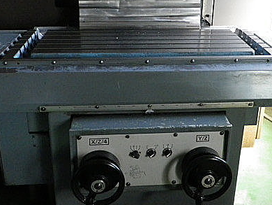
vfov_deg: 34.6
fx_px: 322
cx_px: 153
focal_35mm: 41
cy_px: 59
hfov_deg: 45.7
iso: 400
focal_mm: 4.5
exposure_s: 1/40
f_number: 3.5
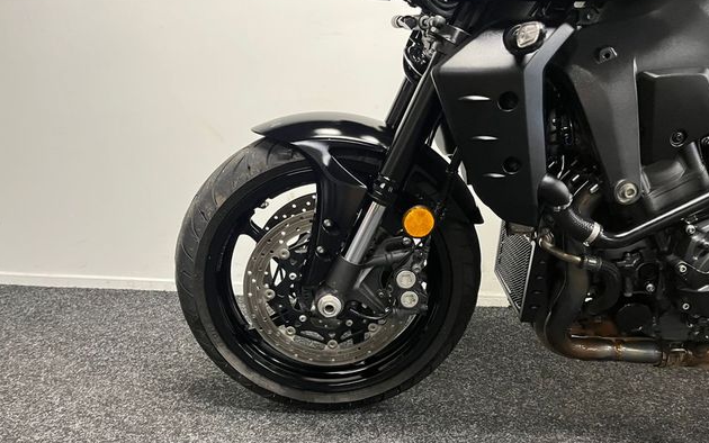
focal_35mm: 28
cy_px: 253
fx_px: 541
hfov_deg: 66.5
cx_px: 356
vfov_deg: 44.4
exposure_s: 1/50
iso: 320
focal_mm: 5.1
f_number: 1.6
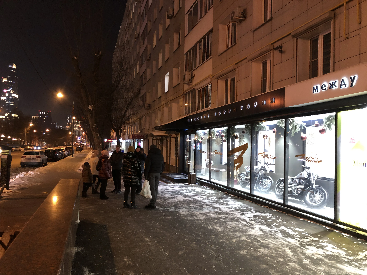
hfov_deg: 63.4
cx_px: 184
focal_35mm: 28
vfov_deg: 49.7
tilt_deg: -0.1
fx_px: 297
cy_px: 138
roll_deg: -1.7
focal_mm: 3.99
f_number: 1.8
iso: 80
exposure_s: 1/4
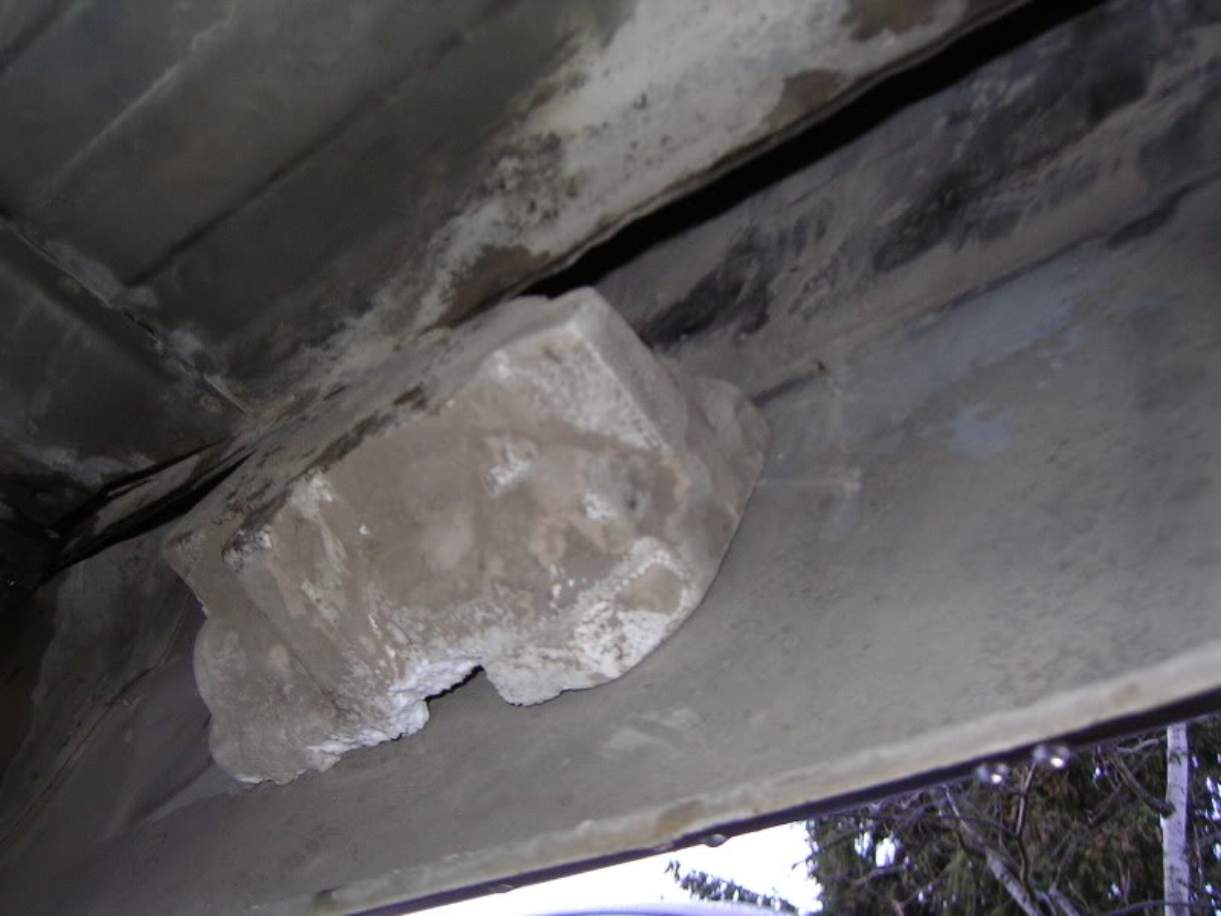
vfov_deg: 39.7
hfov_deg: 51.4
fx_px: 1270
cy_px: 458
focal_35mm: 36
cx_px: 610
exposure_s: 1/30
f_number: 2.8
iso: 100
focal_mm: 5.6
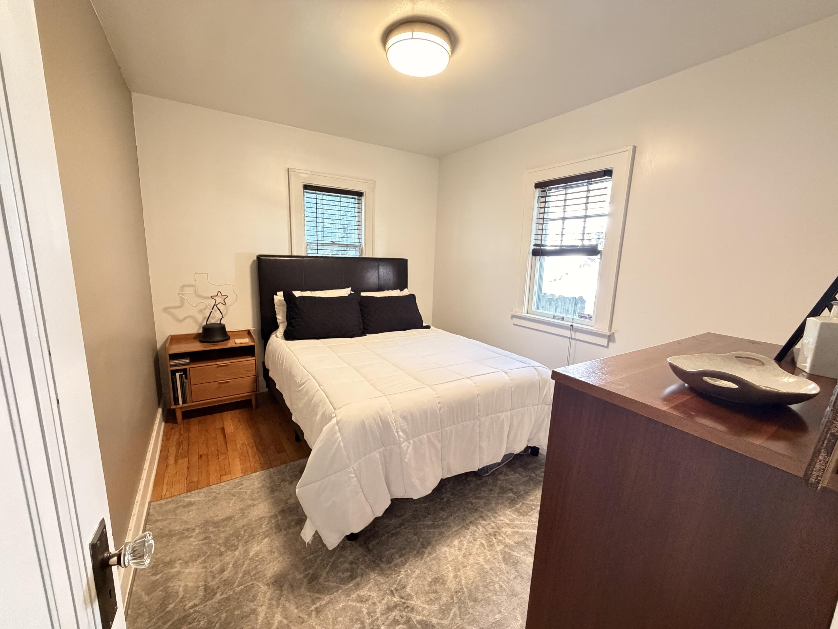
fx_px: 339
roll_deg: -0.7
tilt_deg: -10.0
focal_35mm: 14
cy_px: 314
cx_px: 419
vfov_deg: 85.7
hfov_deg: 102.1
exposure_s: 1/60
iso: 640
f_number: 2.2
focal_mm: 2.22
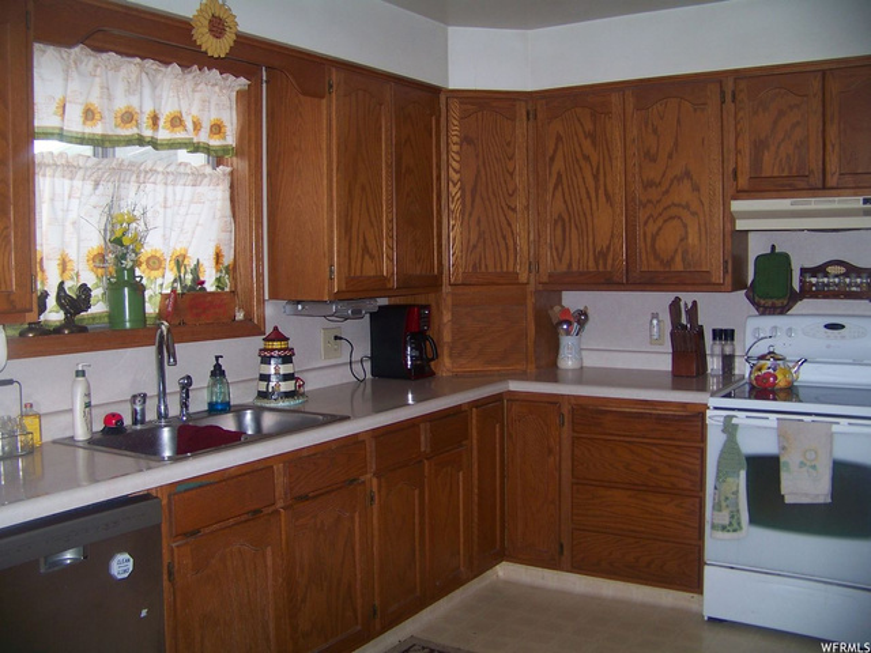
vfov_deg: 39.7
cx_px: 436
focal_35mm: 36
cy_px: 326
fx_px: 906
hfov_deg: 51.4
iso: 64
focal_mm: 5.85
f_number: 2.8
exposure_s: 1/125
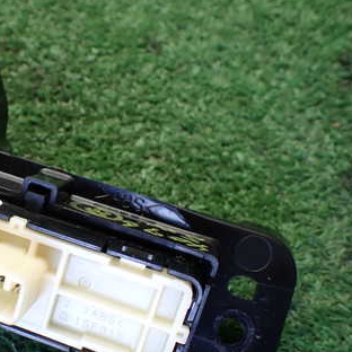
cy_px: 220
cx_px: 27
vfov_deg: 33.2
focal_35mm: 51
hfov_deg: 31.6
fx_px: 587
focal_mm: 5.4
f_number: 2.3
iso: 160
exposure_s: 1/125
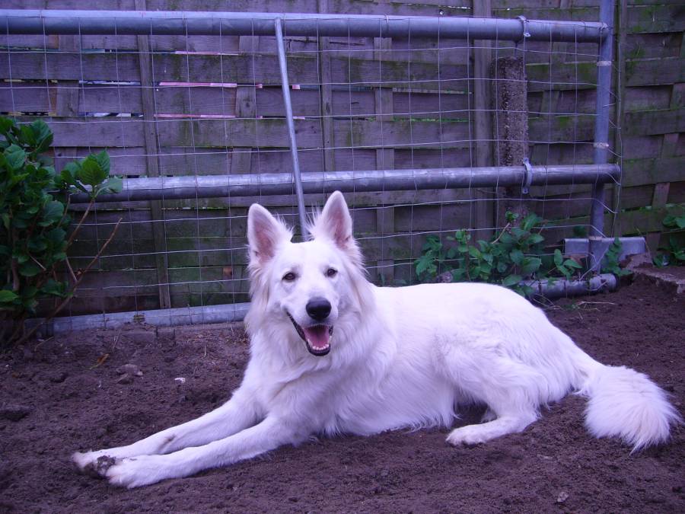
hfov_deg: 52.6
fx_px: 693
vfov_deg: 40.7
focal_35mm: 35
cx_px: 342
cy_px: 257
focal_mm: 5.8
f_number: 2.8
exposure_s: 1/80
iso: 100
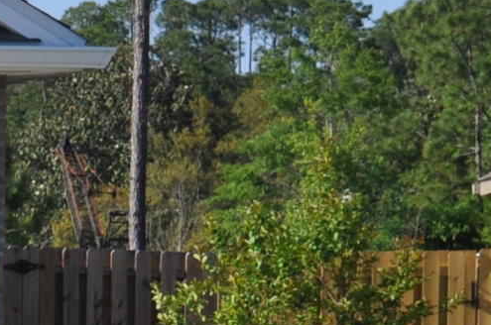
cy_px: 470
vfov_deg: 4.8
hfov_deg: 6.7
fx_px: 3839
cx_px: -886
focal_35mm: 282
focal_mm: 31
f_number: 9
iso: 200
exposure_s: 1/400
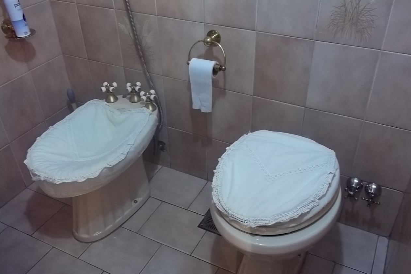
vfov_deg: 38.9
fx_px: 388
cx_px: 204
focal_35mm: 34
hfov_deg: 55.8
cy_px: 139
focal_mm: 5.7
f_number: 2.9
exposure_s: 1/8
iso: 169
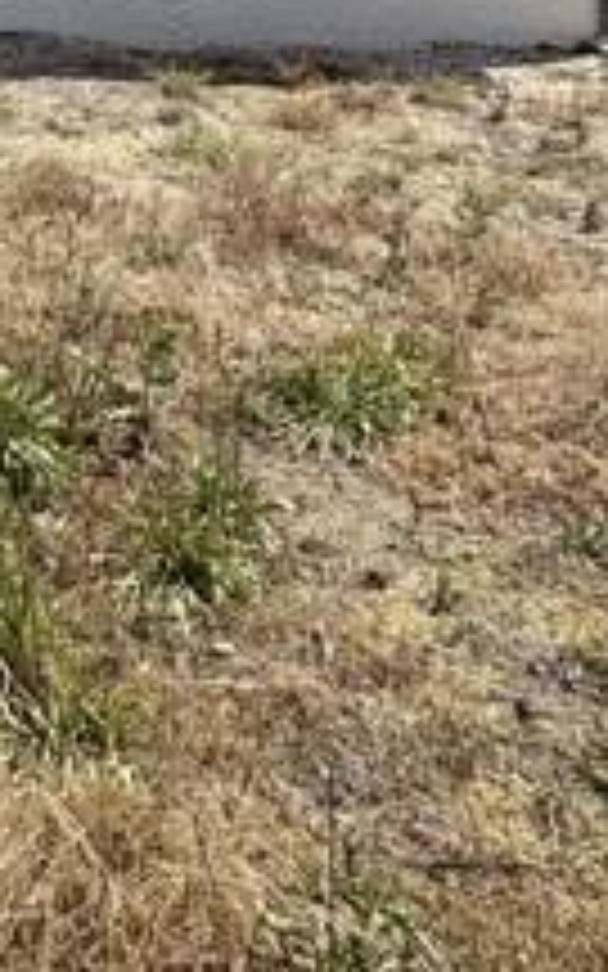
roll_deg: -1.6
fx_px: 1458
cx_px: -306
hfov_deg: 20.2
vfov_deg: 28.9
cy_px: -338
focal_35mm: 55
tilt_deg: +3.0
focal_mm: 2.22
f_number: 2.2
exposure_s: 1/1976
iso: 50
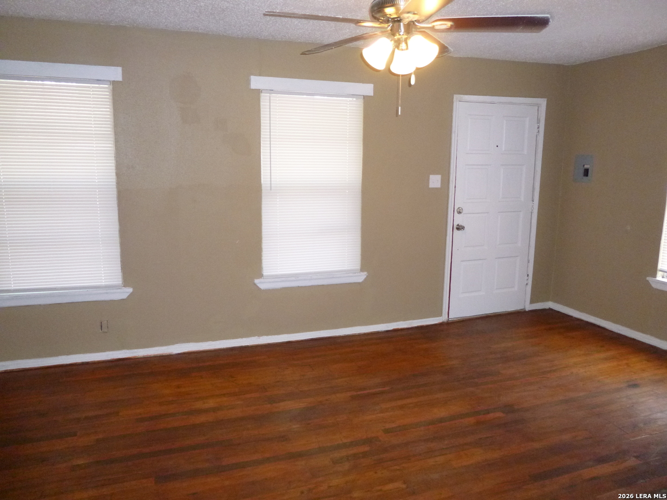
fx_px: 482
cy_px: 250
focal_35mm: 25
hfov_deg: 69.4
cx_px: 334
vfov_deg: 54.9
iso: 400
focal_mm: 4.5
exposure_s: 1/60
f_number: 3.1
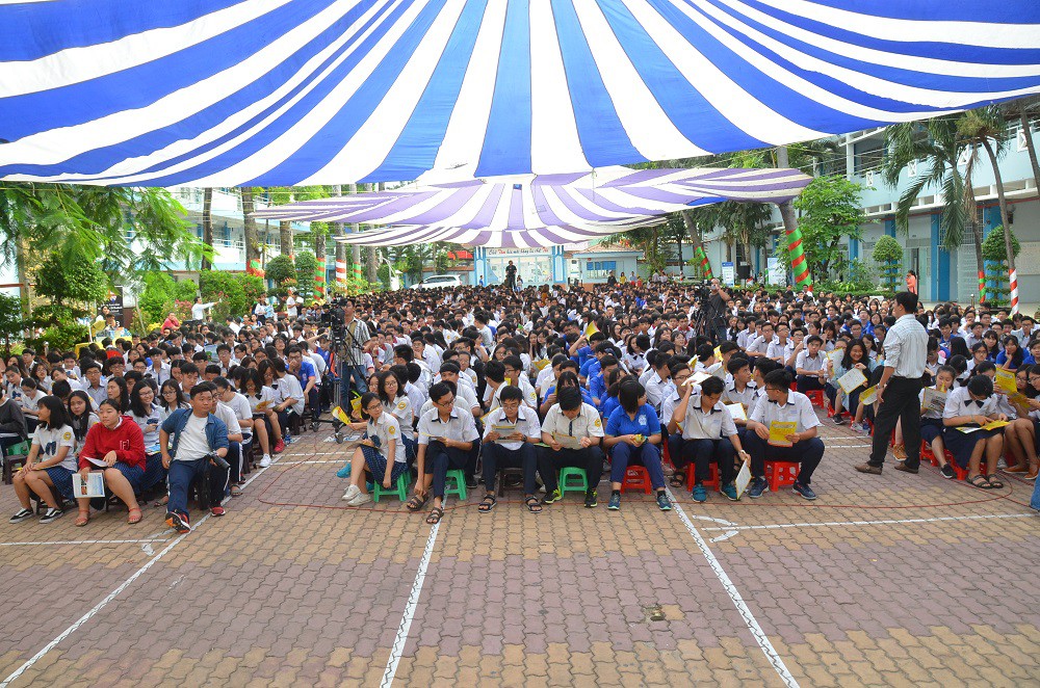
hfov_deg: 67.5
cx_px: 520
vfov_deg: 47.7
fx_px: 778
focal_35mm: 27
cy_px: 344
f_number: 7.1
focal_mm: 18
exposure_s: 1/100
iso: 800
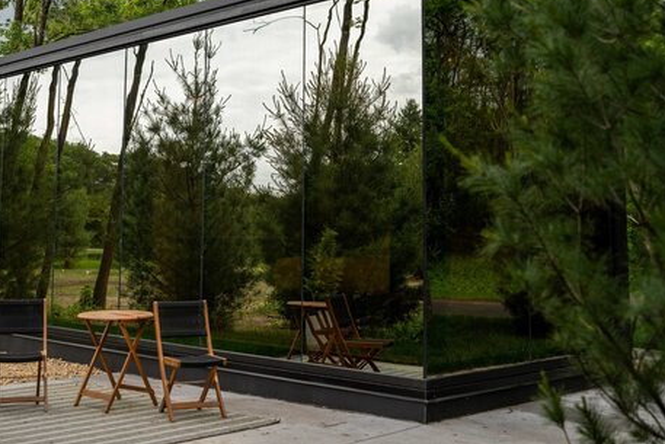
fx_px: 905
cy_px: 138
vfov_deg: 27.3
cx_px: 255
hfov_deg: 40.1
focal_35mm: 49
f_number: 2.8
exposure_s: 1/320
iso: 100
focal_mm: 35
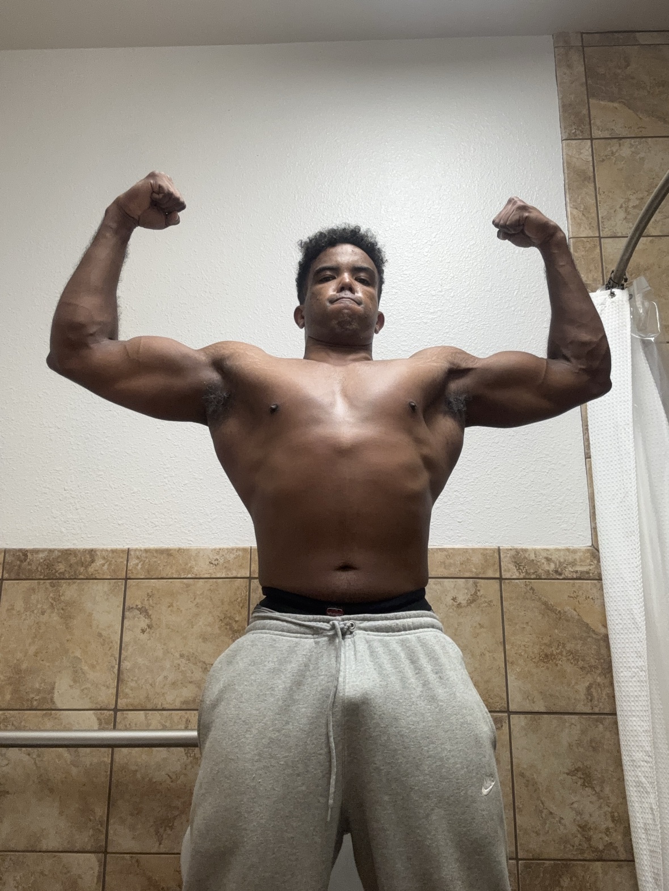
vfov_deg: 60.0
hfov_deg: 46.8
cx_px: 334
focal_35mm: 30
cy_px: 446
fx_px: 773
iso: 64
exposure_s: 1/60
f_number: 1.9
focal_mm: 2.69
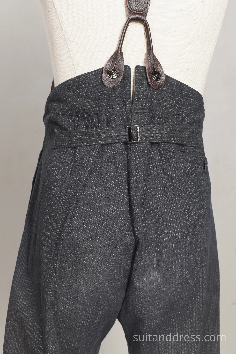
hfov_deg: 28.1
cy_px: 177
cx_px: 118
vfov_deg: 41.1
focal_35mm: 48
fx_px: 472
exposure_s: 1/25
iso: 320
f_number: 5.6
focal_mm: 32
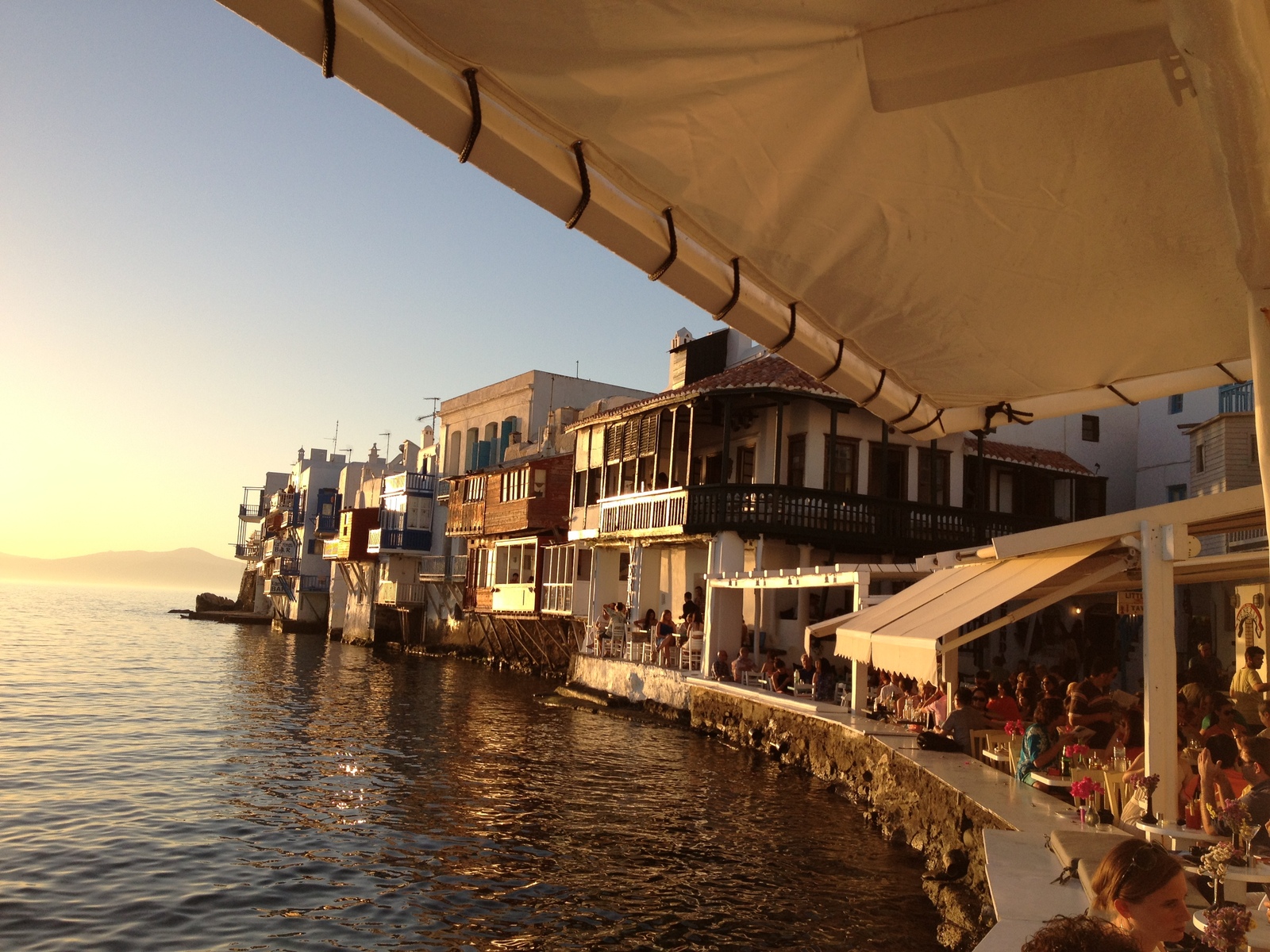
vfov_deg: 40.7
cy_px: 476
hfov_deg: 52.6
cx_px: 635
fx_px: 1284
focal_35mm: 35
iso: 50
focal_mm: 4.28
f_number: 2.4
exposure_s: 1/863
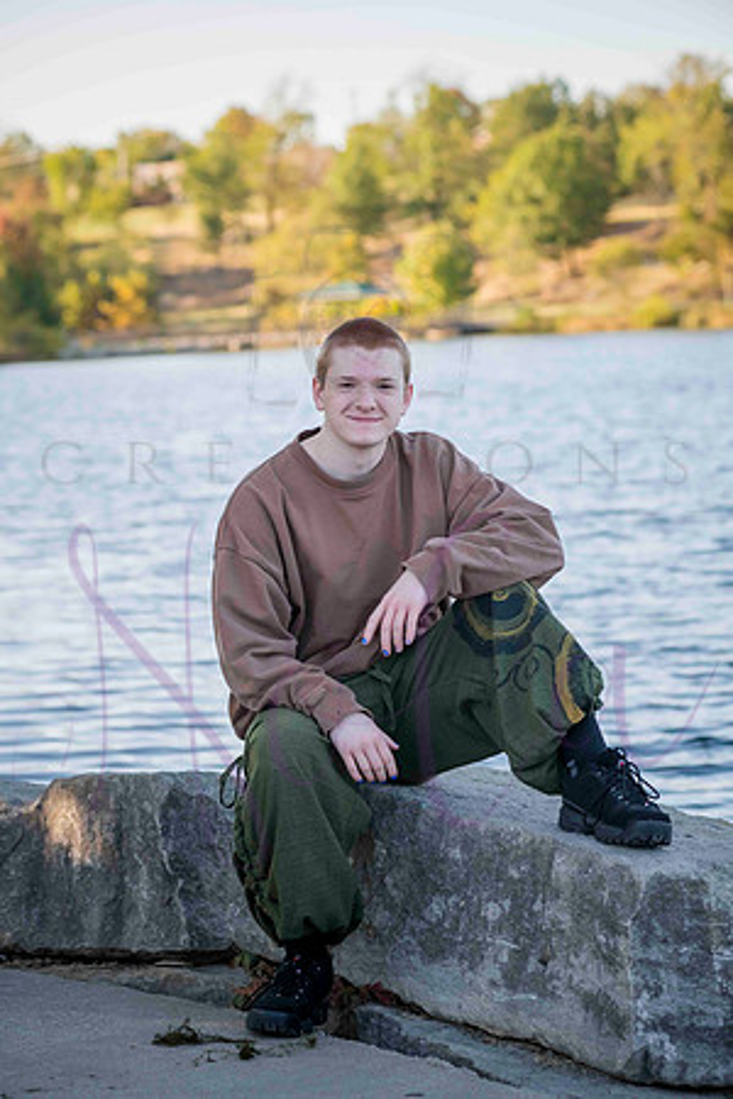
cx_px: 366
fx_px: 3054
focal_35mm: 100
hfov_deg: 13.7
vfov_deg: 20.4
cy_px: 550
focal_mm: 100
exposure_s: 1/640
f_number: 5.6
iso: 400
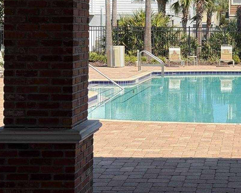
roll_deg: +0.0
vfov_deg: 16.4
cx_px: 230
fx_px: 663
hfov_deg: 20.1
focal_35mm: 93
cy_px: 32
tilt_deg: -0.4
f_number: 1.78
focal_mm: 6.76
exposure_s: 1/4587
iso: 64
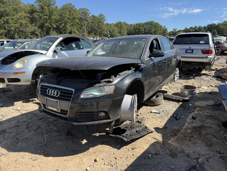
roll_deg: -0.1
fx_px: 157
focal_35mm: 24
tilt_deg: -9.2
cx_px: 114
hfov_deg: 71.6
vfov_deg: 56.8
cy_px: 86
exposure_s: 1/2232
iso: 80
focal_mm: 6.76
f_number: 1.78
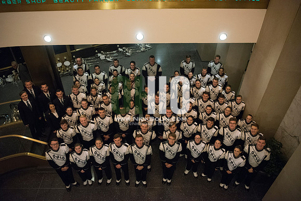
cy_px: 100
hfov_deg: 67.4
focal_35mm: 27
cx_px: 150
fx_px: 226
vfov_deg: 48.0
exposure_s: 1/320
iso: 10000
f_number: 2.8
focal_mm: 27
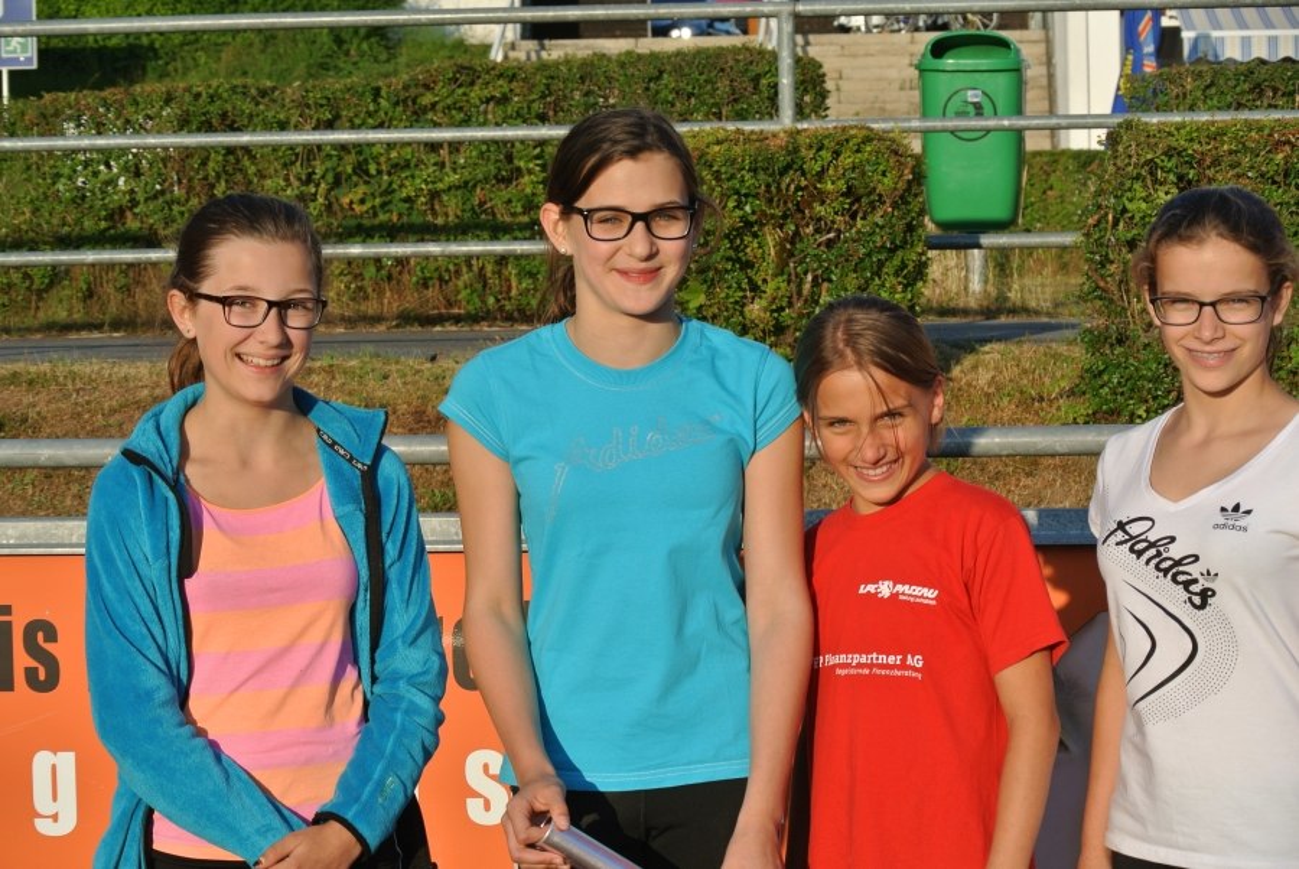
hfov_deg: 21.0
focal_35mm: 97
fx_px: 3503
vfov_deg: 14.1
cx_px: 650
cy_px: 434
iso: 100
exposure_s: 1/500
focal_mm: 36.1
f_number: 5.6
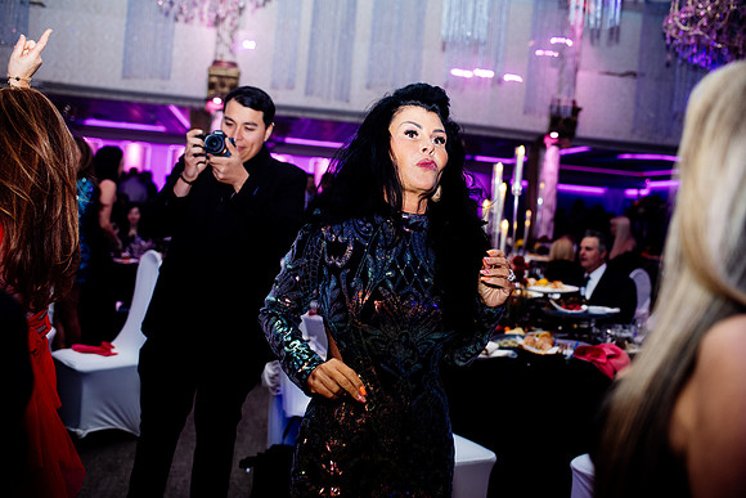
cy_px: 249
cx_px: 373
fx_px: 725
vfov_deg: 37.9
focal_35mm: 35
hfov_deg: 54.4
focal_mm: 35
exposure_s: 1/200
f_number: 2.5
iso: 1600
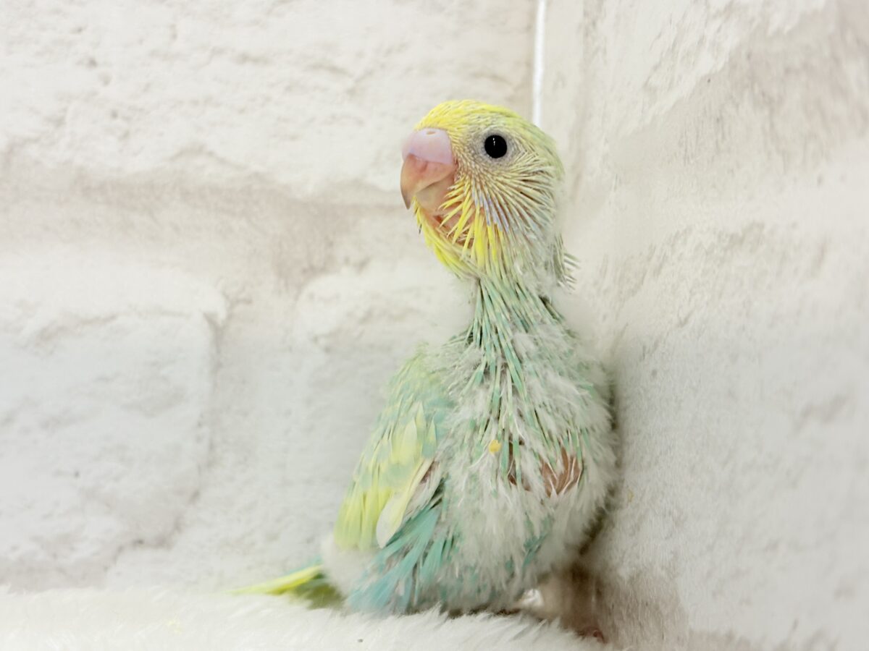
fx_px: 1305
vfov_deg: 28.0
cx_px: 434
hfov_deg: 36.8
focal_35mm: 52
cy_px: 326
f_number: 1.6
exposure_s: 1/100
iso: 80
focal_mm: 5.96
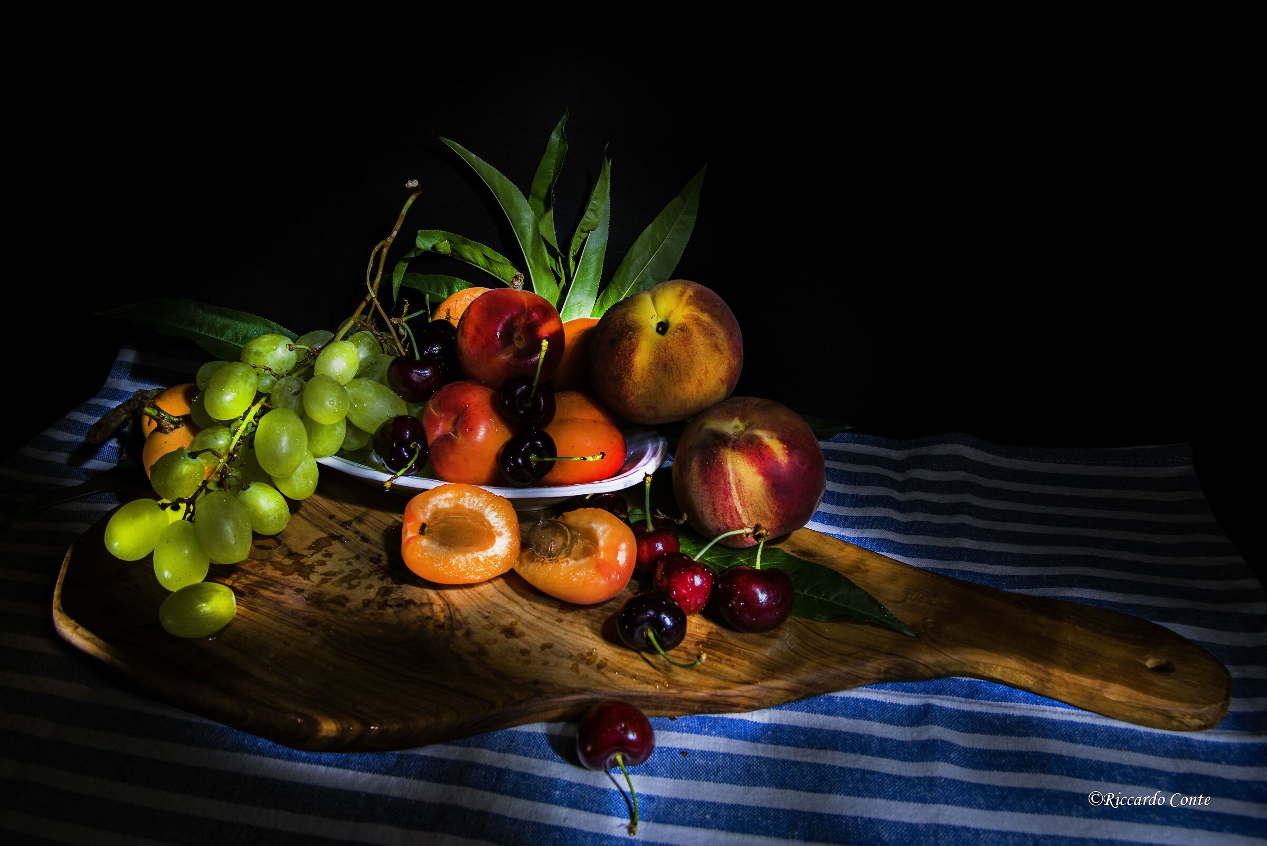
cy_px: 423
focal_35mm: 30
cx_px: 634
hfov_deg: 61.9
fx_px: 1056
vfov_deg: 43.6
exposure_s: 30
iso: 100
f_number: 11
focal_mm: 30
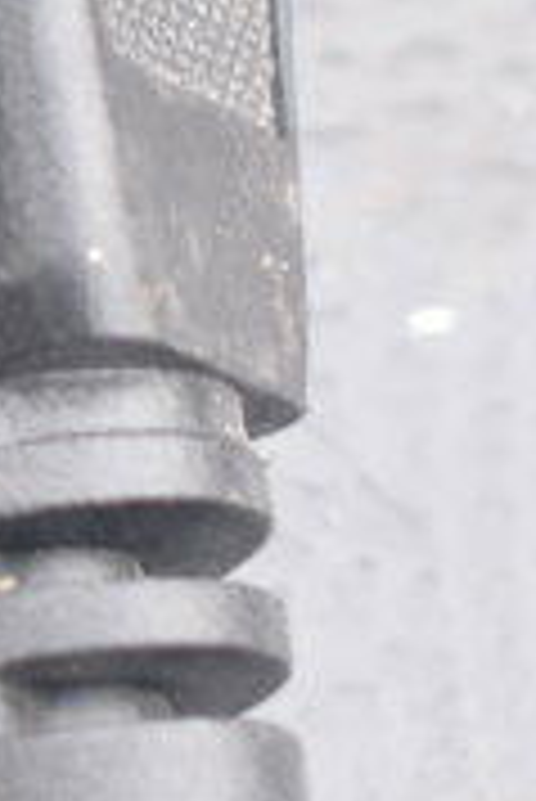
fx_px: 6174
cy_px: -43
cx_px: -752
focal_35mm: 277
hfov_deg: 4.8
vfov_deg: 7.4
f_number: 5.6
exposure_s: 1/125
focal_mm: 36
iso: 200
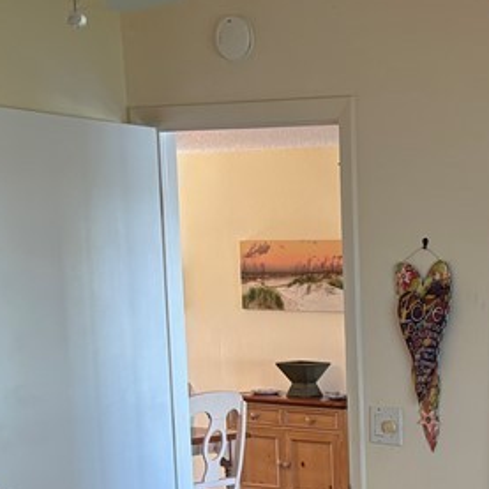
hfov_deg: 19.2
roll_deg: -1.1
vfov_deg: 19.3
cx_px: 600
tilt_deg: -12.9
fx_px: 1358
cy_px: 583
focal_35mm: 85
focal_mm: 5.96
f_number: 1.6
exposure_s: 1/60
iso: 100
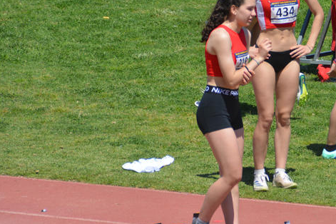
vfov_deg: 2.4
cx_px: 280
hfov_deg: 3.6
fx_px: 5348
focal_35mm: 573
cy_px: 98
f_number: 7.1
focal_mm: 200
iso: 400
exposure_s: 1/1600
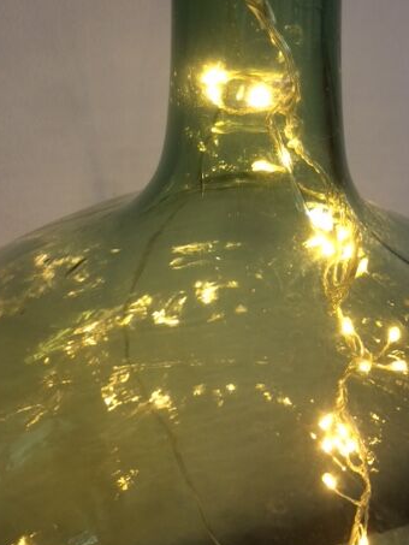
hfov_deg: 34.8
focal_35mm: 41
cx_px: 274
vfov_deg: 45.2
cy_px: 192
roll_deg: -1.1
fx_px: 646
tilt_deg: -22.1
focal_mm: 4.15
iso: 40
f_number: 2.2
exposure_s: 1/33
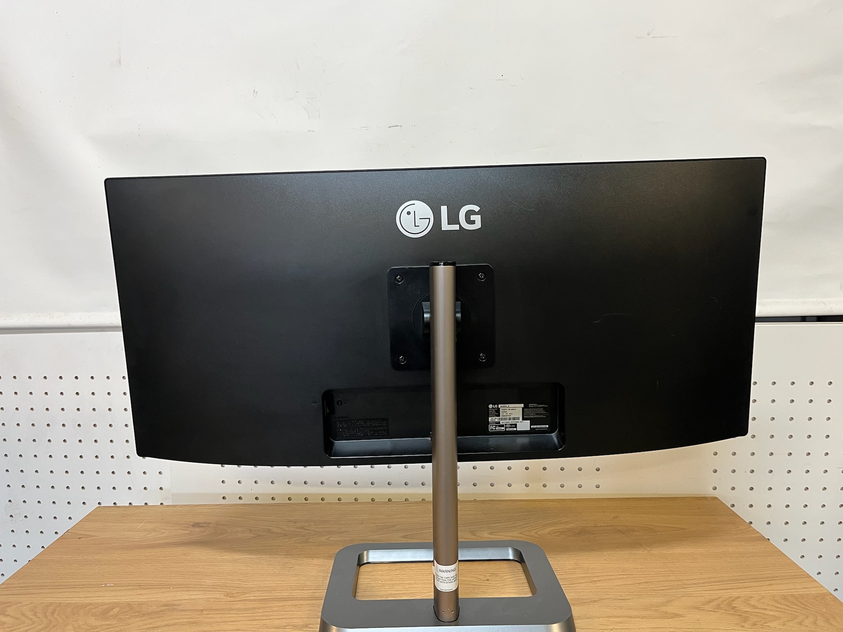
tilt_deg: -6.3
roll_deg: +2.0
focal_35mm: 26
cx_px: 422
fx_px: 633
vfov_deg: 53.1
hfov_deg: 67.3
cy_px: 316
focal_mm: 5.1
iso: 100
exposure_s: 1/50
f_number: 1.6
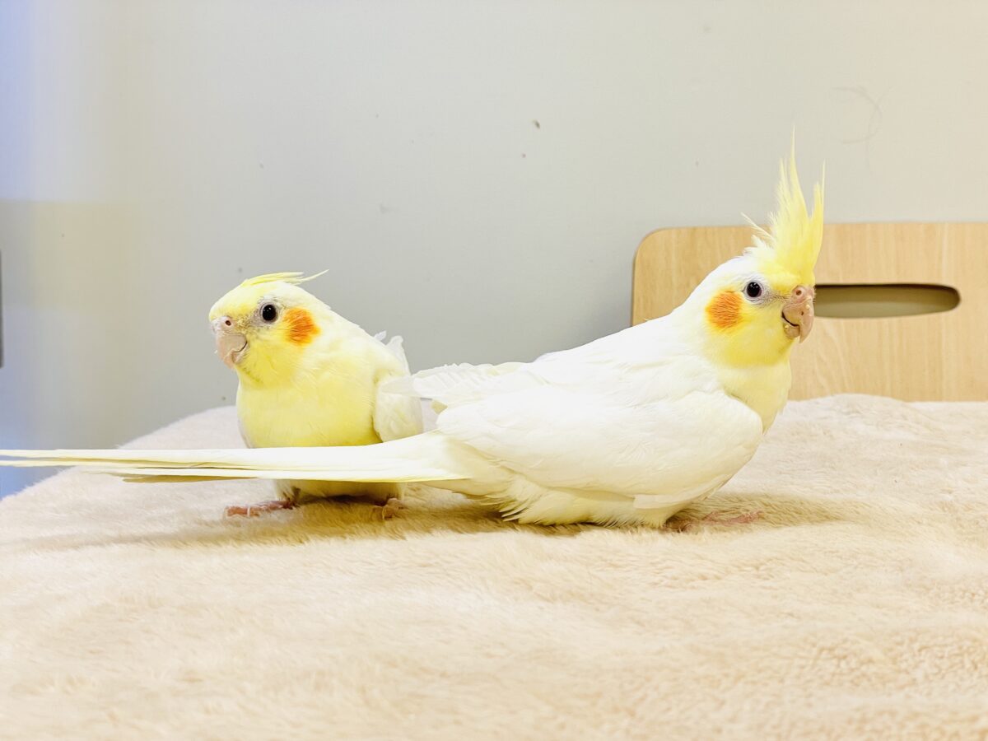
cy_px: 370
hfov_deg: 36.8
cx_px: 494
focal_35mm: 52
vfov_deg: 28.0
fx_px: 1484
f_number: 2
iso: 64
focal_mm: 6
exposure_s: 1/99
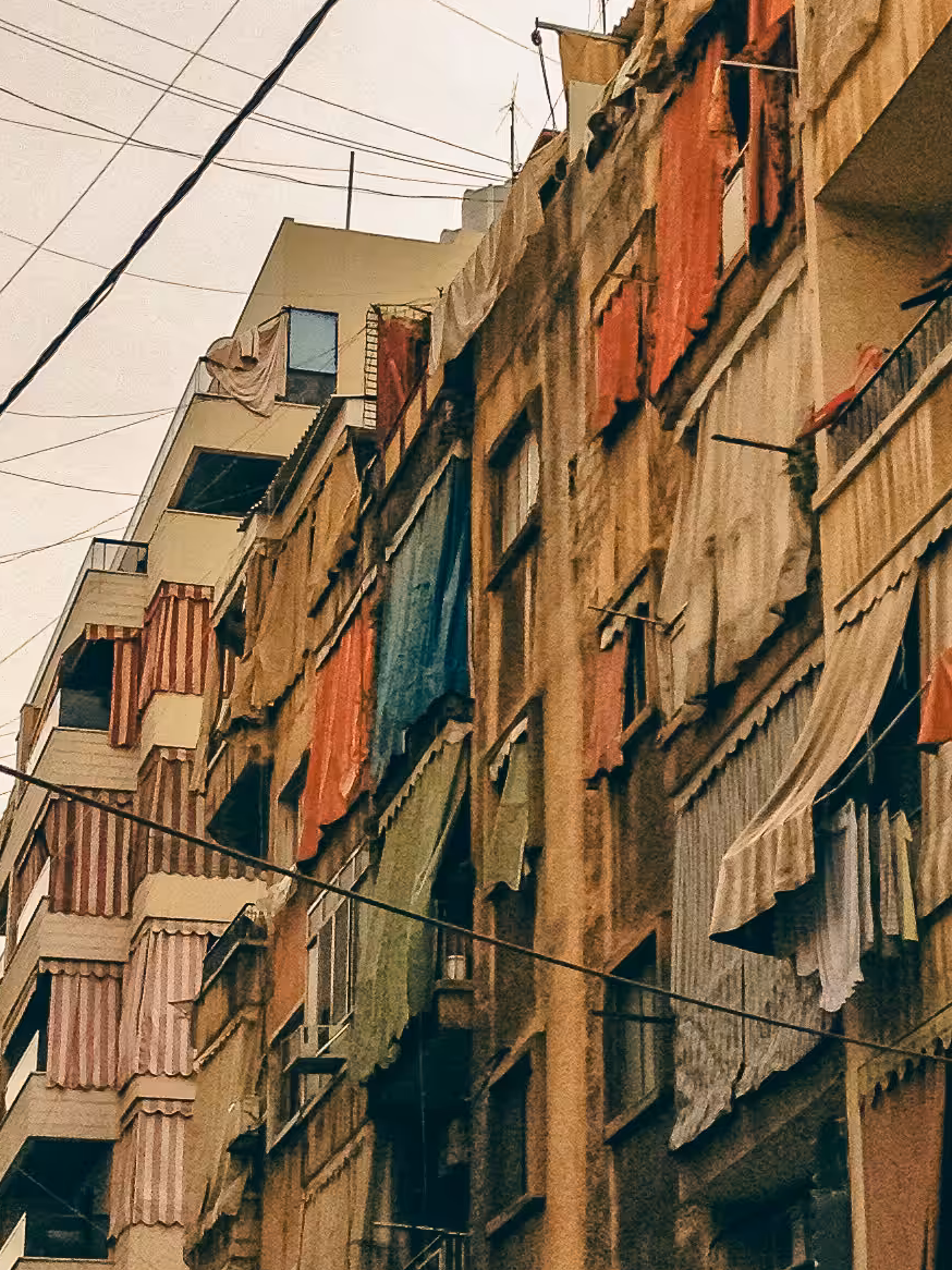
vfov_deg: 20.0
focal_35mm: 98
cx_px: 699
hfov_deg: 15.0
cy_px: 533
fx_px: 3595
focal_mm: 4.28
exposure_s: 1/1000
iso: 50
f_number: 2.4
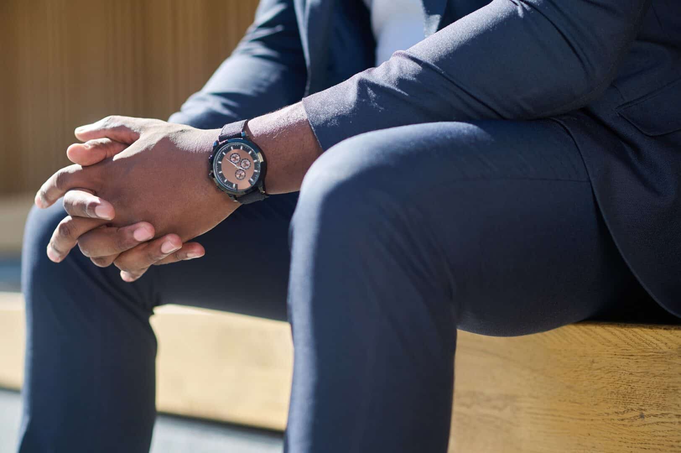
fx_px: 1607
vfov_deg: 16.0
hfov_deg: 23.9
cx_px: 340
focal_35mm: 85
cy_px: 226
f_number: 2.5
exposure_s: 1/1600
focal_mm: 85
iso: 200
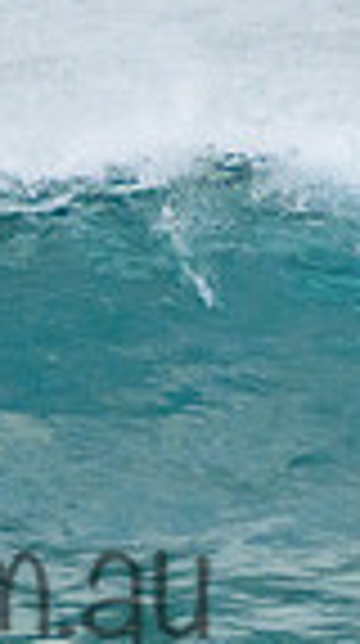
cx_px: 204
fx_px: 39773
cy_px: 291
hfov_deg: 0.5
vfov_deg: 0.9
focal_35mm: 2334
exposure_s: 1/1250
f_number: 5.6
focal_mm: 400
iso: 500
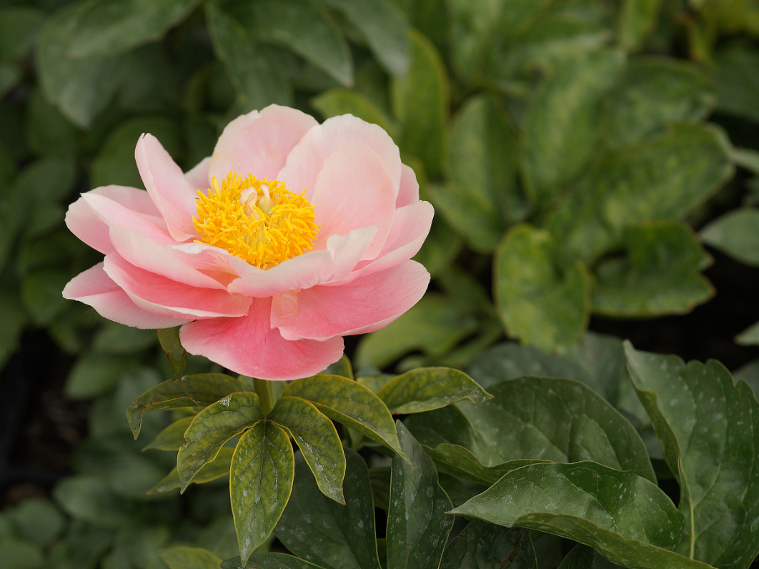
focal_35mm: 163
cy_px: 284
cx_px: 334
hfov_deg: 12.1
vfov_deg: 9.1
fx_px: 3573
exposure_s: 1/320
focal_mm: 100
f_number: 5.6
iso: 100
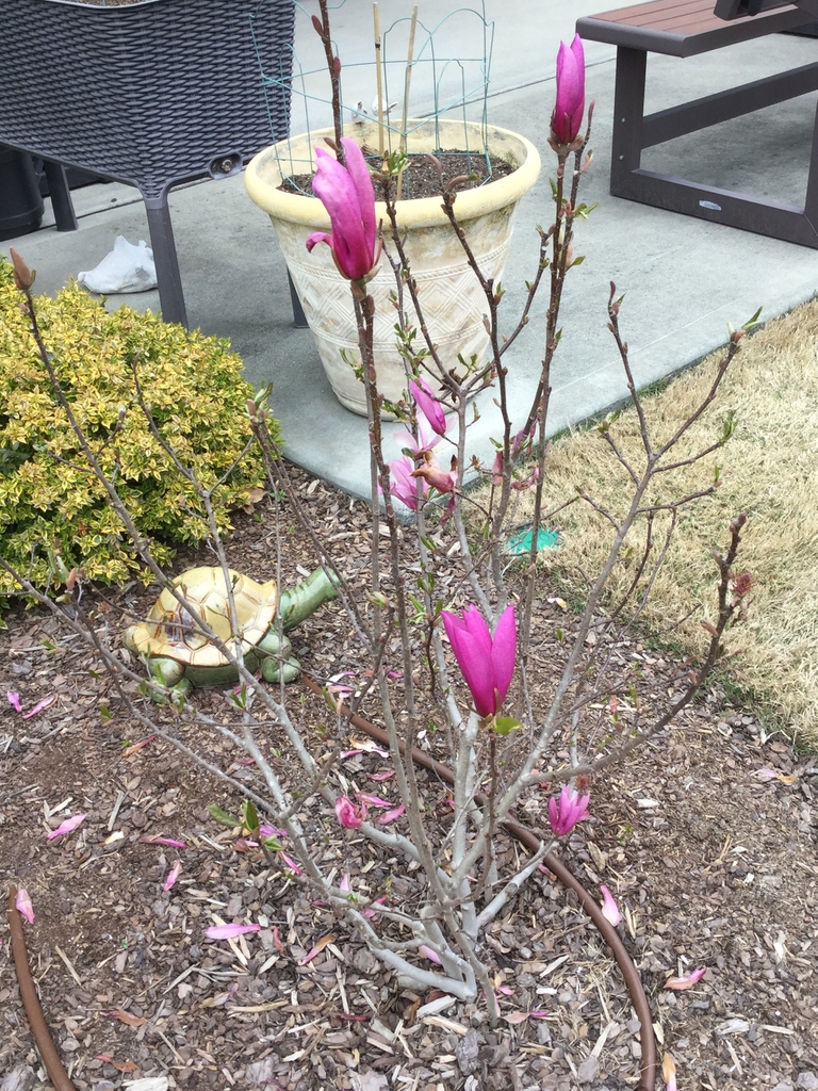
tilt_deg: -33.8
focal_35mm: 31
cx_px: 409
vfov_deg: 58.4
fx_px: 977
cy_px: 546
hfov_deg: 45.4
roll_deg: +2.3
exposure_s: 1/120
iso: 25
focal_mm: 3.3
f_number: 2.4
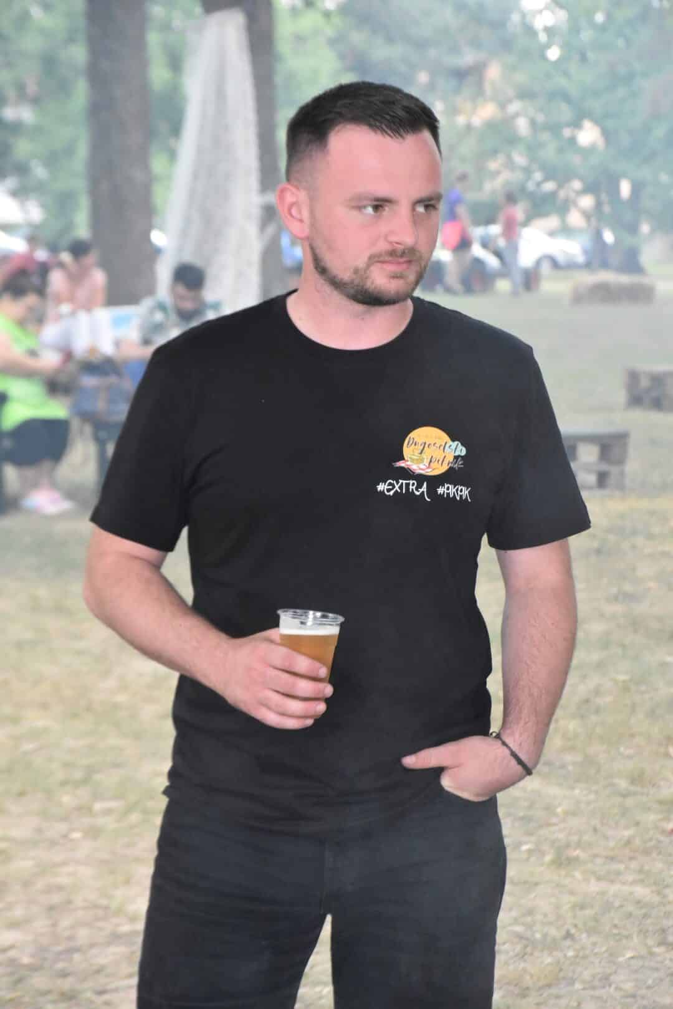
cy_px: 504
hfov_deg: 10.2
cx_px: 336
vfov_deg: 15.2
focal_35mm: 135
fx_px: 3785
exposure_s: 1/250
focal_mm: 90
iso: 3200
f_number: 10
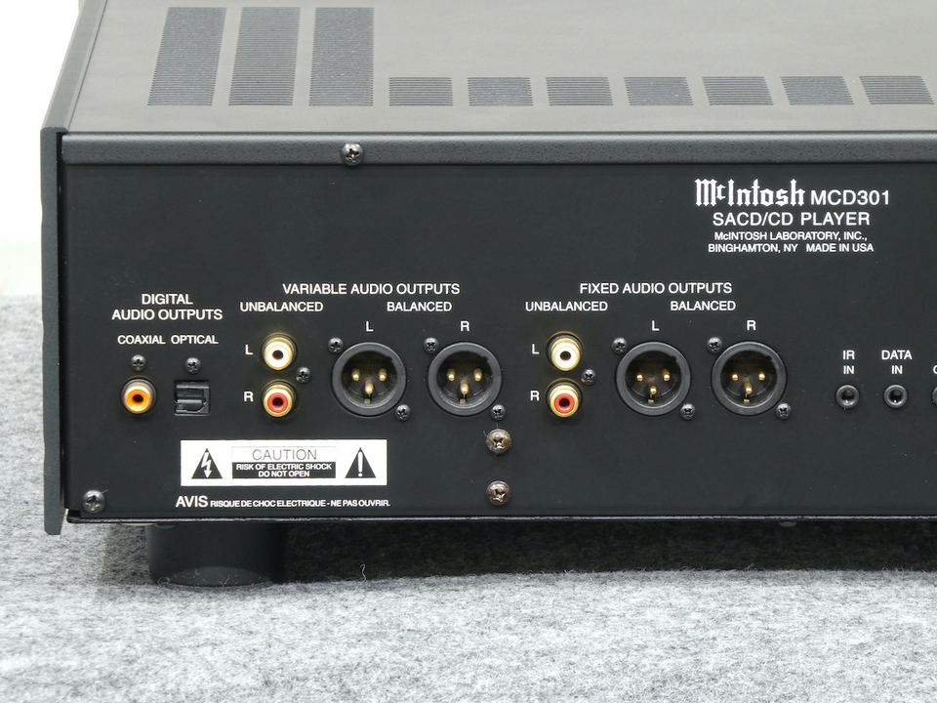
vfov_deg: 5.6
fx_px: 7173
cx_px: 468
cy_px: 352
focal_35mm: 265
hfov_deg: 7.5
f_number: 5.6
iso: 200
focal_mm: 47.5
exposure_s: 1/2.5
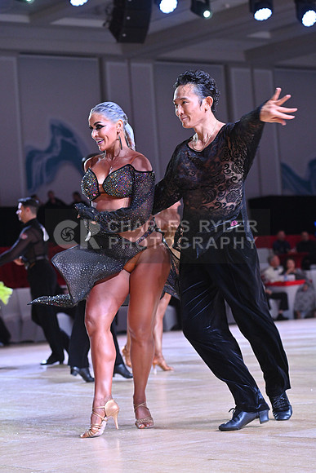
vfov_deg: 20.0
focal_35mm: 102
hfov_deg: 13.4
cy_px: 236
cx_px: 158
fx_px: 1342
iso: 2500
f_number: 5.6
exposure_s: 1/400
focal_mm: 102
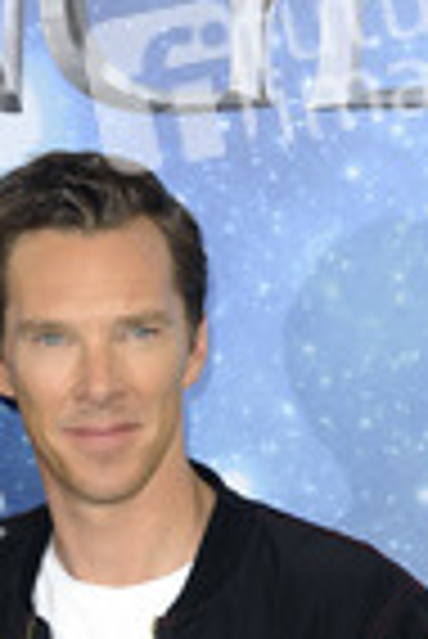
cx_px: -92
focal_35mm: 253
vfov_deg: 8.1
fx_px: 4501
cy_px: 742
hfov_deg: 5.4
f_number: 6.3
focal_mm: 90
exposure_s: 1/200
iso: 500
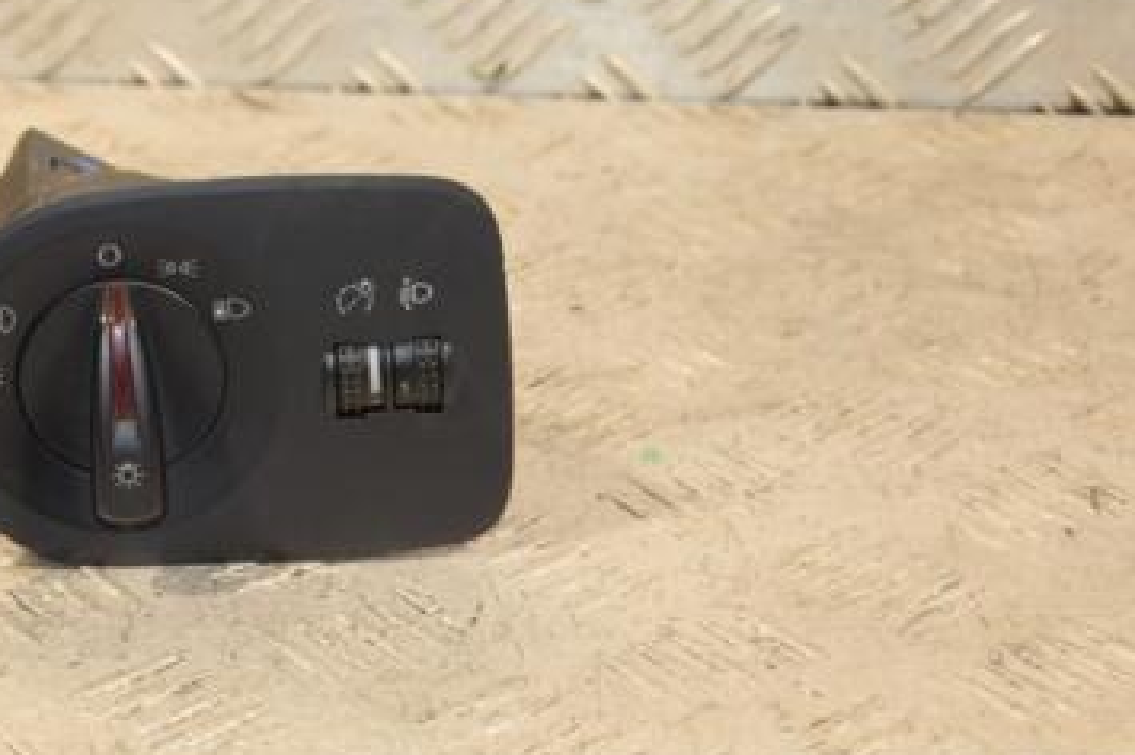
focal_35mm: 89
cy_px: 387
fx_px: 2798
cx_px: 256
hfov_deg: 22.7
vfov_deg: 15.4
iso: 800
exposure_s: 1/200
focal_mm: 35
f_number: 5.6
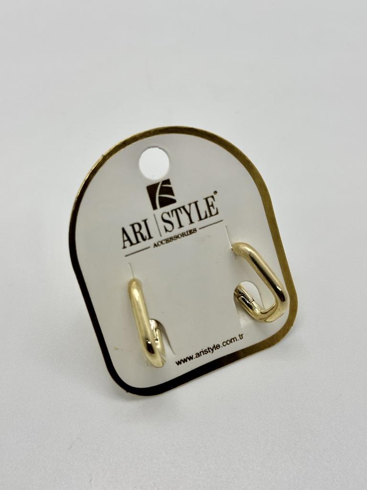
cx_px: 184
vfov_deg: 39.7
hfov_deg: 30.3
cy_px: 245
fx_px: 679
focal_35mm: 48
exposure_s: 1/214
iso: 50
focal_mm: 6.86
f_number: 1.78
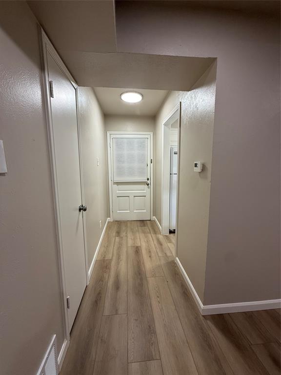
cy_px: 188
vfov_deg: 102.1
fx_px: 152
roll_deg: -0.3
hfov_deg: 85.7
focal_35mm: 14
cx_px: 140
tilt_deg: -7.2
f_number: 2.2
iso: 160
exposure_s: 1/120
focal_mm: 2.22
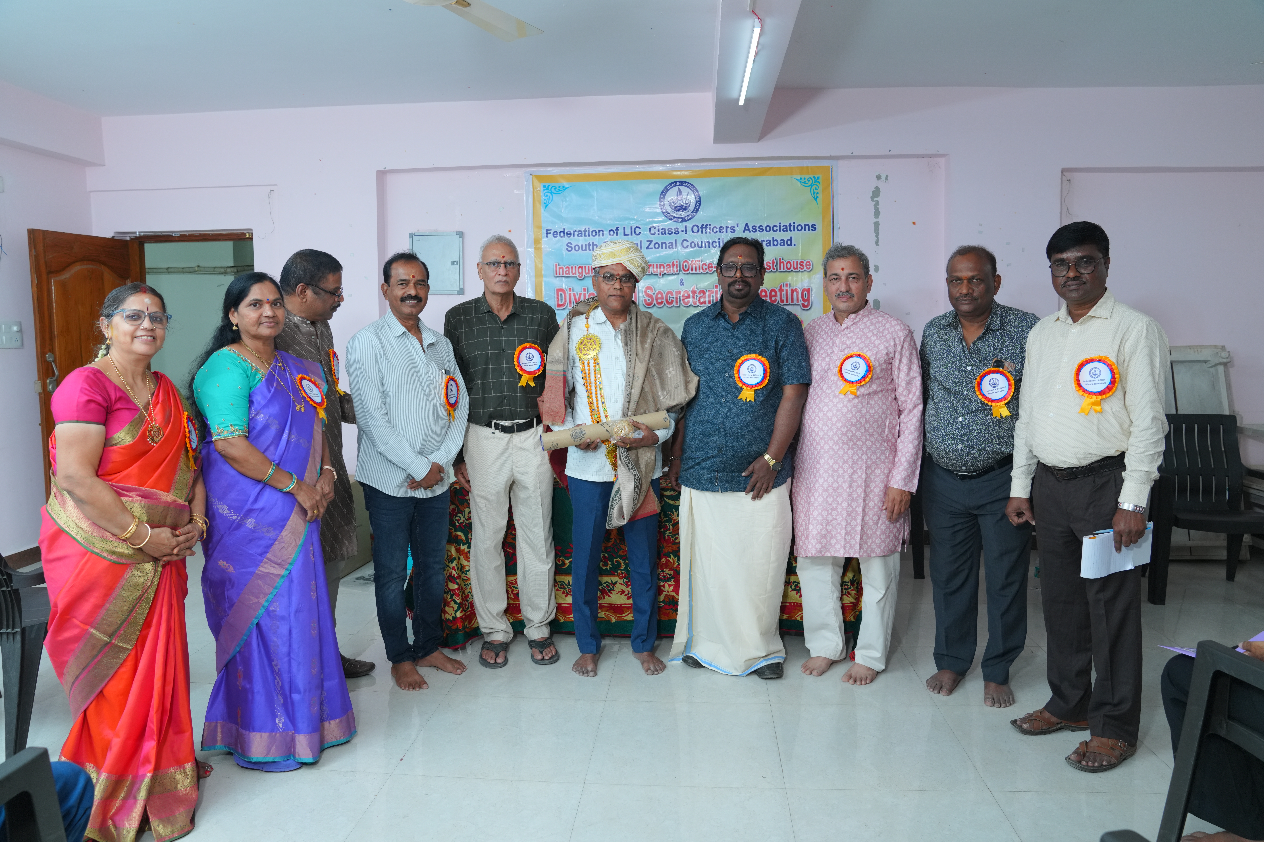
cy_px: 421
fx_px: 843
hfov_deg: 73.7
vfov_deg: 53.1
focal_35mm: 24
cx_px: 632
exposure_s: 1/160
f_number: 4
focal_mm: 24
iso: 800
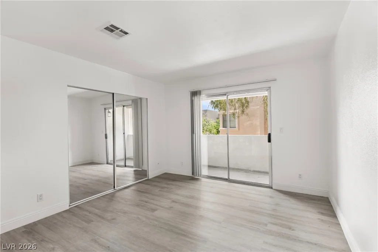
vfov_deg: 70.5
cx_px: 189
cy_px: 126
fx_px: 179
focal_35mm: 17
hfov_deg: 93.3
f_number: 8
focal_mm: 17
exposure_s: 1/8
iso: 400
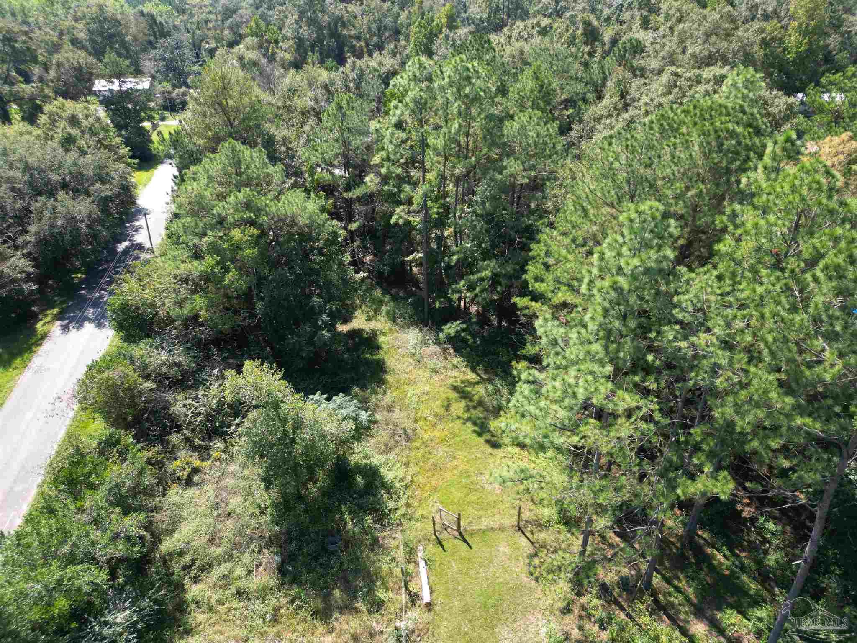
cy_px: 322
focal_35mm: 24
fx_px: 594
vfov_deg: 56.8
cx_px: 428
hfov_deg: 71.6
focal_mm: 6.72
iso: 100
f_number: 1.7
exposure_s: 1/640
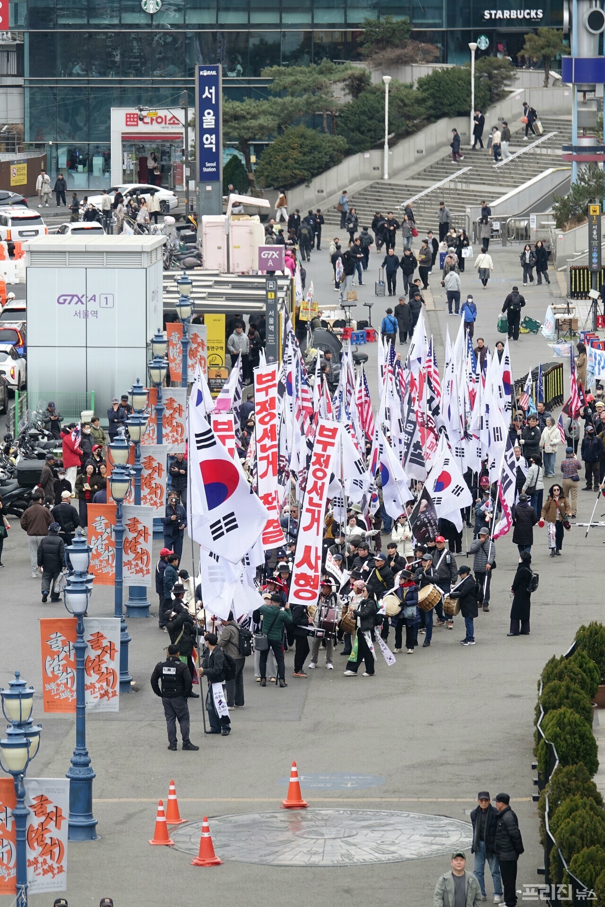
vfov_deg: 10.3
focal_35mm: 200
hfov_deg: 6.9
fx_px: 5041
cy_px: 454
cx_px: 302
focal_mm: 73.24
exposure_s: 1/200
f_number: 4
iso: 100
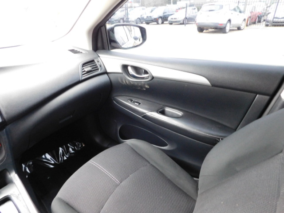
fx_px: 189
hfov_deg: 73.9
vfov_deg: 58.9
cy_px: 106
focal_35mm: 23
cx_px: 142
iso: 400
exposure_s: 1/8
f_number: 3
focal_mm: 4
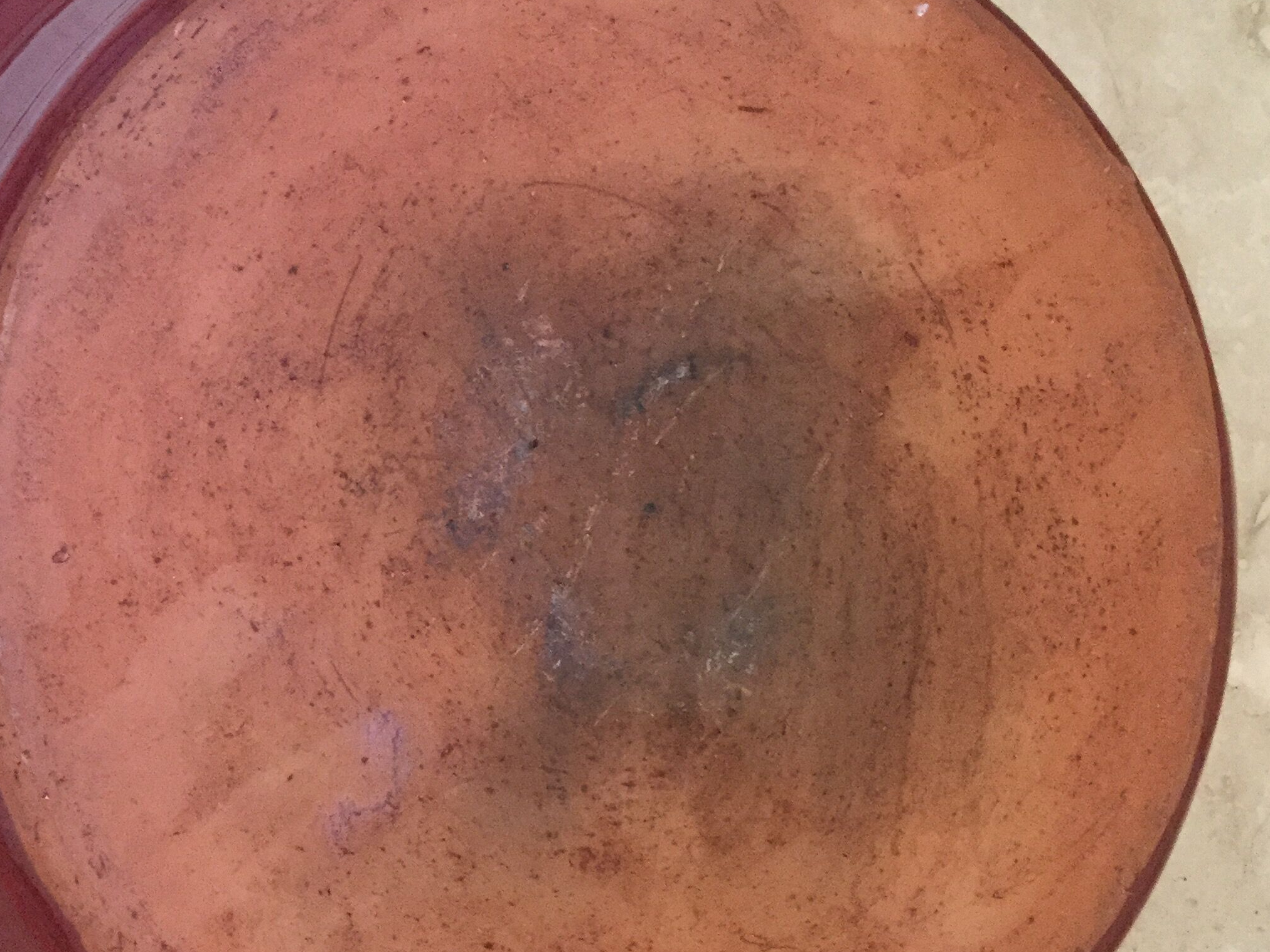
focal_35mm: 50
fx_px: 1834
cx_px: 488
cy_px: 549
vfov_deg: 29.1
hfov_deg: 38.0
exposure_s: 1/33
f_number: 2.4
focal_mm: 3.3
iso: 200
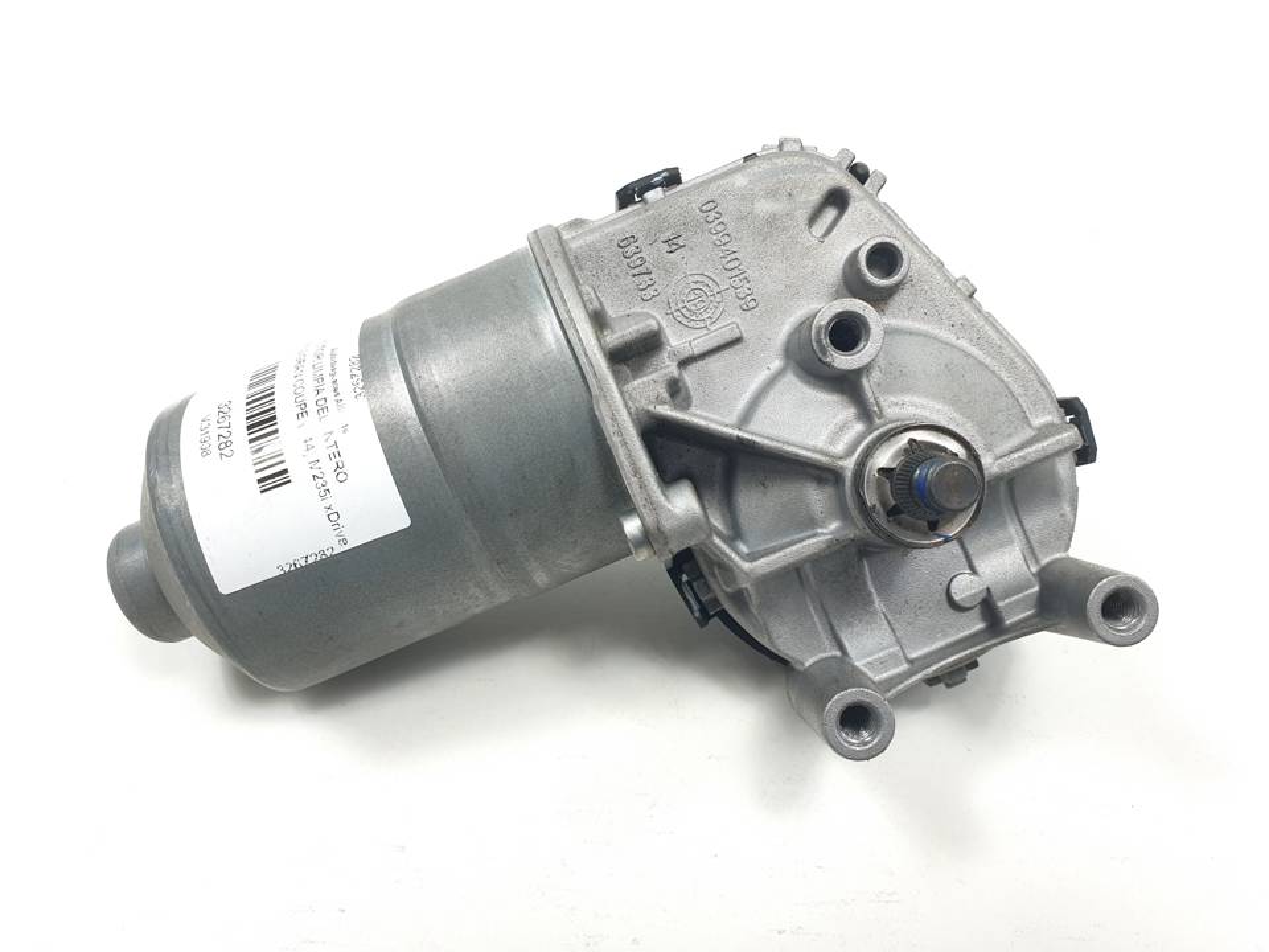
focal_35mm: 26
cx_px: 634
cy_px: 476
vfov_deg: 53.1
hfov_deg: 67.3
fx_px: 953
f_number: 2.4
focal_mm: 4.3
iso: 50
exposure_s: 1/148
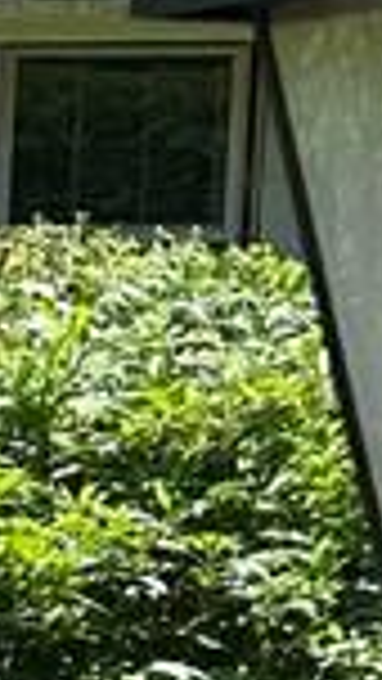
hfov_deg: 5.9
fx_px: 3186
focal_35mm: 177
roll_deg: +1.1
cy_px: 369
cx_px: -1128
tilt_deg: -5.9
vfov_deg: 12.2
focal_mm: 6.86
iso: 80
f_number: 1.78
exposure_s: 1/2203
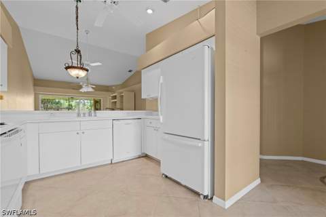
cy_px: 108
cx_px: 163
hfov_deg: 96.7
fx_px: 145
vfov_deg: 73.7
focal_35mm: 16
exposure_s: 2
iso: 100
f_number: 10
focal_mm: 16
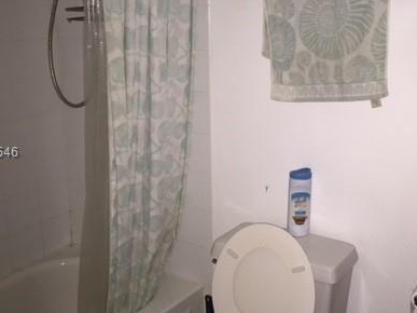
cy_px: 153
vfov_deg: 30.2
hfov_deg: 39.0
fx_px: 578
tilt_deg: -16.3
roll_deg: -1.6
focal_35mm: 48
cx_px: 292
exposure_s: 1/16
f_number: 2.2
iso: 100
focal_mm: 4.15
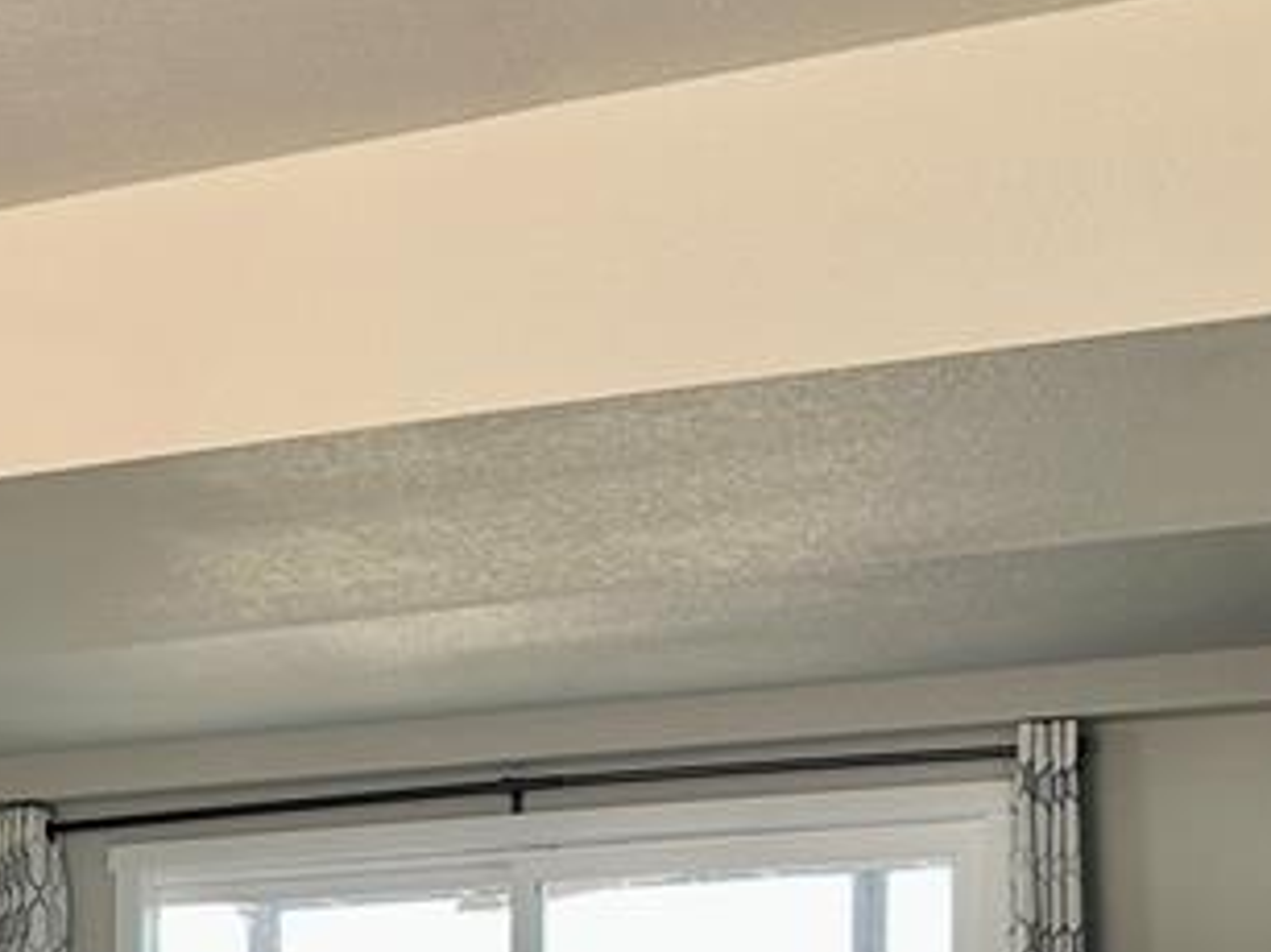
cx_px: -464
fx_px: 2936
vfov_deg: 17.2
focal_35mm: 80
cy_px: 1281
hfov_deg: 21.6
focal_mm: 6.86
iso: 100
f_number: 1.78
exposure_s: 1/132
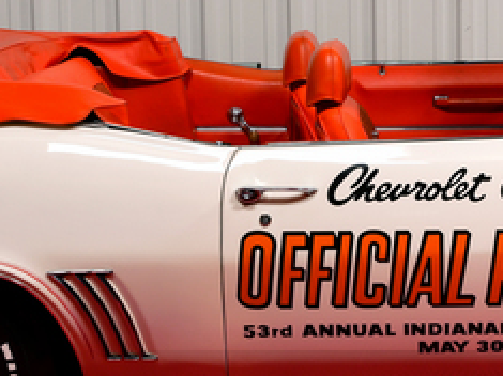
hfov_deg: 15.0
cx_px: 415
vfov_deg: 11.3
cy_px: 183
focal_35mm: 131
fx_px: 1903
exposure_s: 1/250
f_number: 8
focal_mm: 32
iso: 160
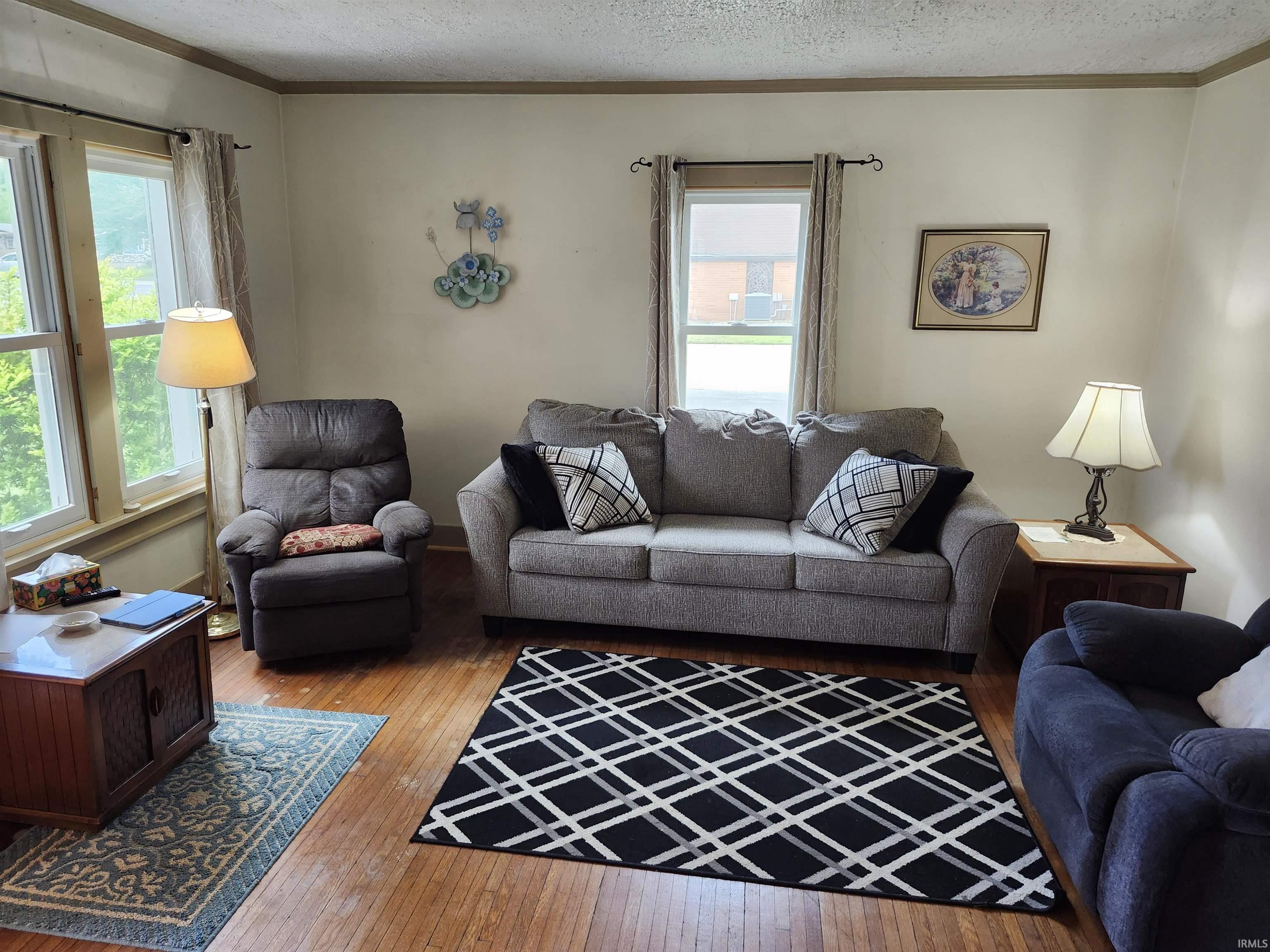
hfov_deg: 73.9
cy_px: 476
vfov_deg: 58.9
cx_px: 635
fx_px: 844
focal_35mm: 23
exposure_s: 1/120
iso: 500
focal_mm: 5.54
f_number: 1.8
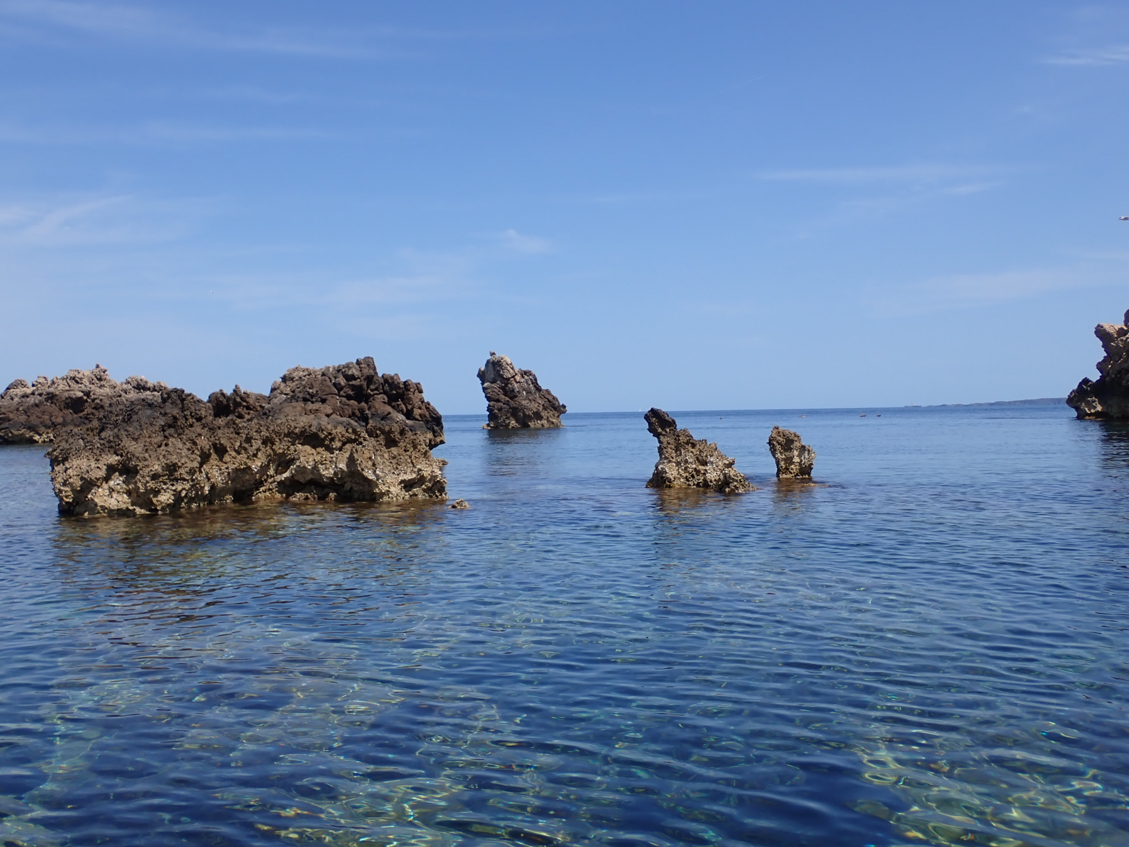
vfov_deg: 35.1
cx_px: 564
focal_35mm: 41
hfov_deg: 45.8
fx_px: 1337
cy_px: 424
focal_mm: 7.31
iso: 100
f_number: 11
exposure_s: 1/160
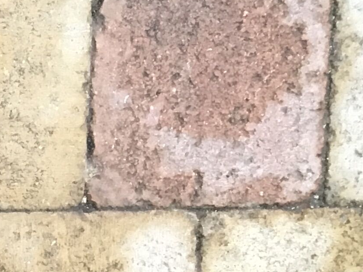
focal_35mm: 140
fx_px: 1468
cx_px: -394
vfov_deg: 9.5
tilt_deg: -80.6
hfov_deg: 12.3
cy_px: 639
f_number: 2.2
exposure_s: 1/33
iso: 160
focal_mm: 4.15
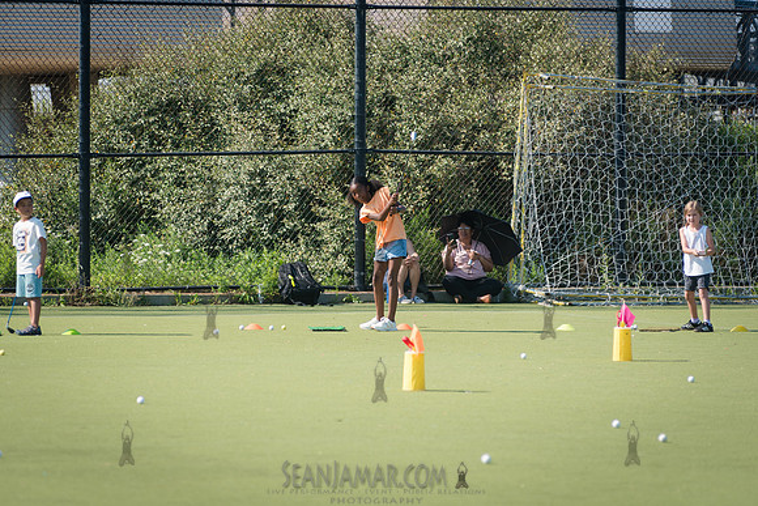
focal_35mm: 207
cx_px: 387
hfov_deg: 9.9
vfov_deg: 6.6
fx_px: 4364
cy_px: 253
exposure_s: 1/640
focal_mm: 200
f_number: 4
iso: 100
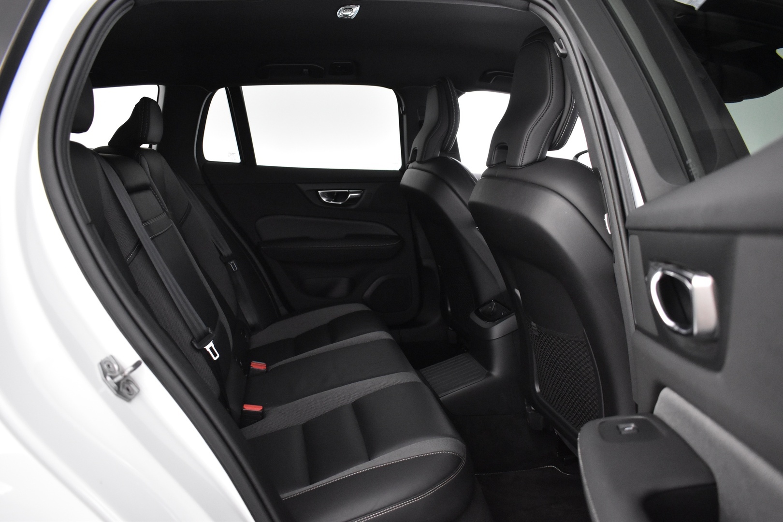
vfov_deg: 47.9
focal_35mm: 27
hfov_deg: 67.4
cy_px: 261
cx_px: 392
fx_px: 587
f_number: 3.5
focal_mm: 18
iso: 3200
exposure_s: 1/30
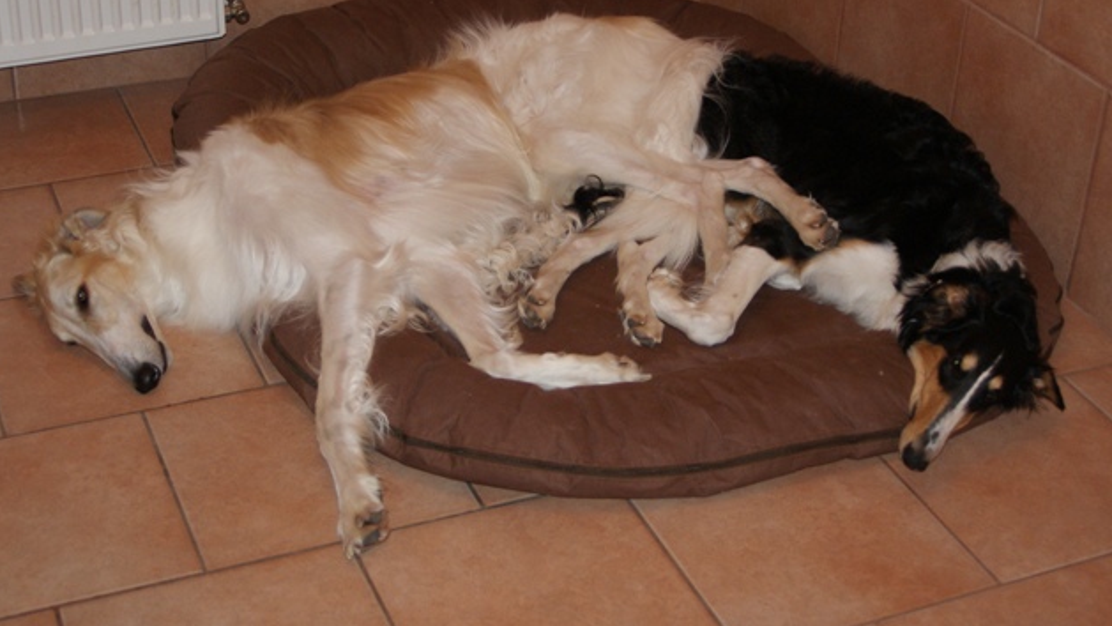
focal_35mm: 48
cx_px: 548
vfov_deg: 24.9
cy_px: 254
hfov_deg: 42.9
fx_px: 1415
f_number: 4.5
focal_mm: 30
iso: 400
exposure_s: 1/60
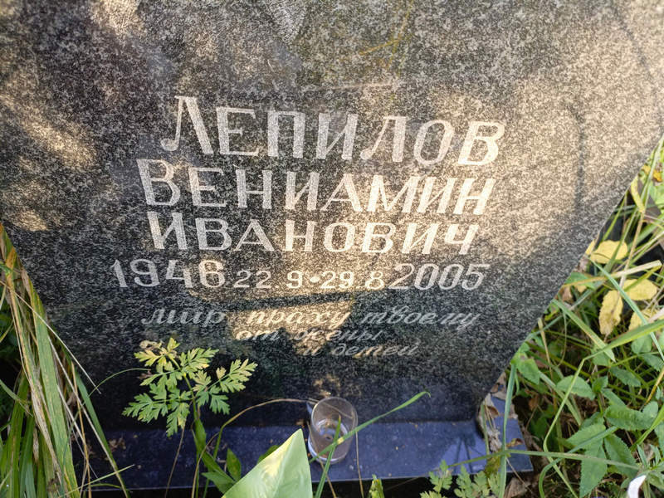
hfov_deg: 69.4
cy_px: 249
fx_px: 480
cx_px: 332
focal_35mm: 25
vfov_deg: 54.9
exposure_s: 1/50
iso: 188
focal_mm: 4.76
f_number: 1.69
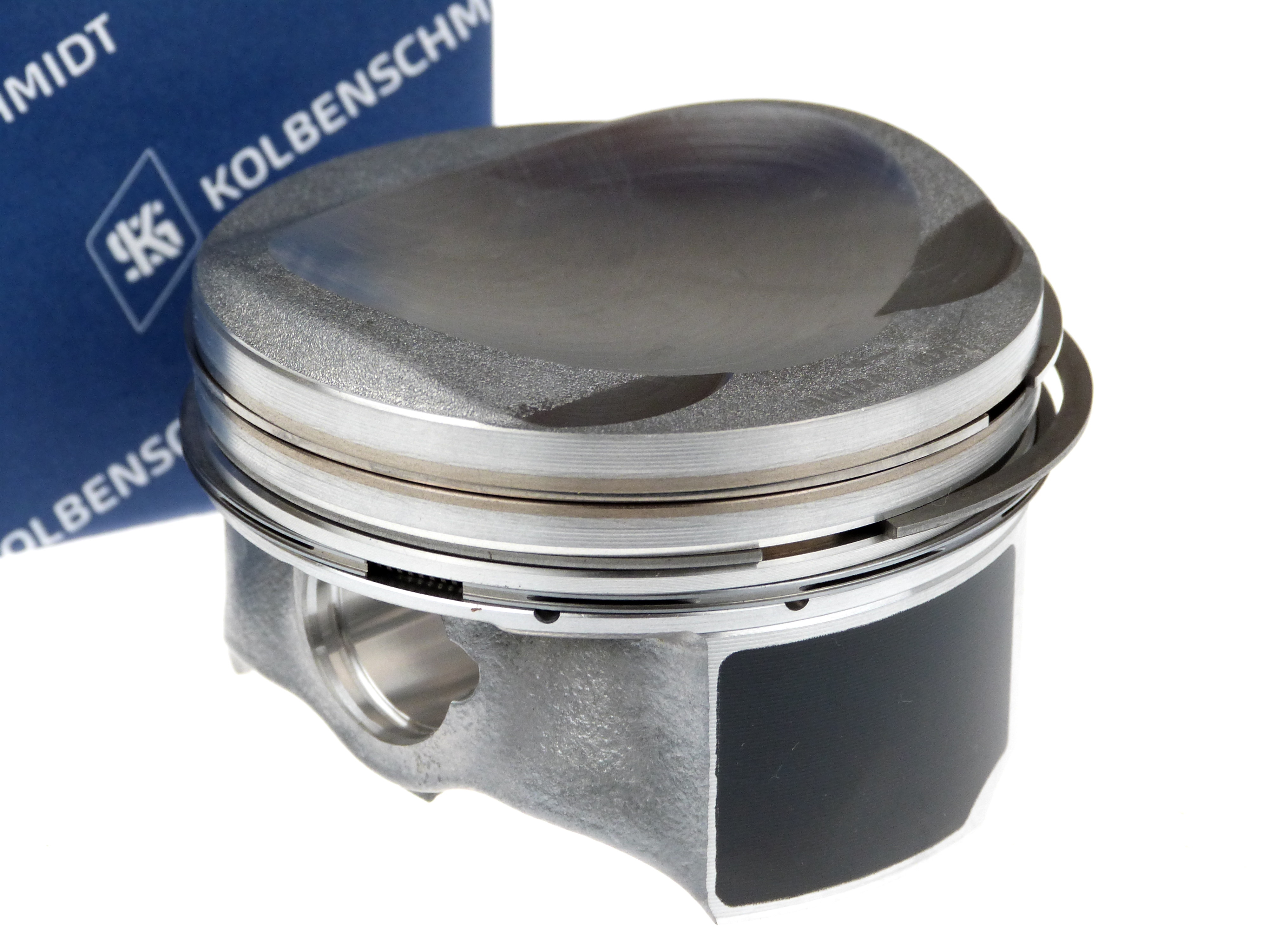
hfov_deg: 15.6
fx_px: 4619
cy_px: 476
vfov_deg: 11.8
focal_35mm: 126
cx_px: 634
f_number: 3.6
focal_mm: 22.7
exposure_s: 1/160
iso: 200
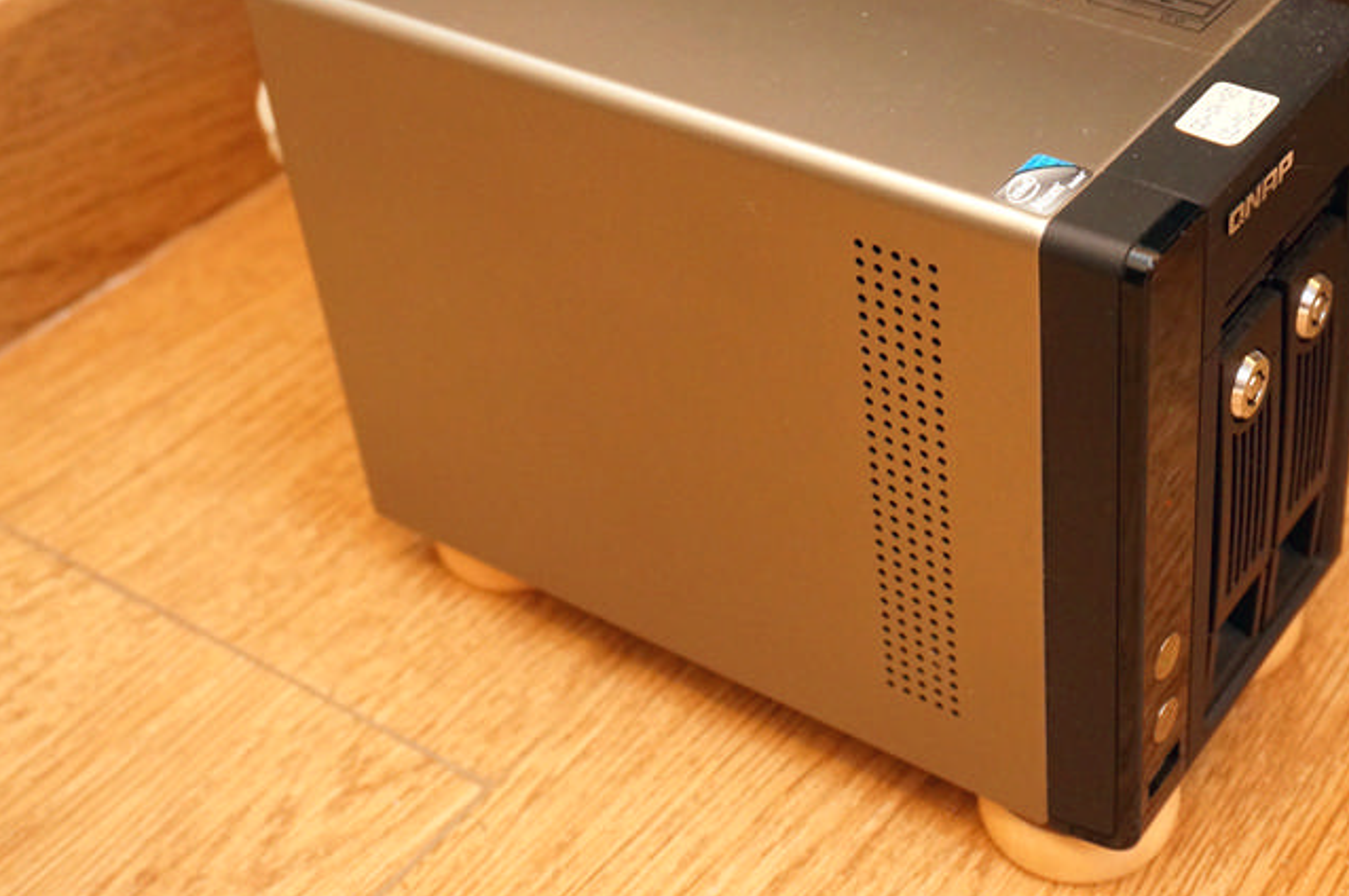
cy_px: 287
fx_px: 2059
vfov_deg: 24.4
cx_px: 911
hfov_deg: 35.9
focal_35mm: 55
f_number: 5
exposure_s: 1/50
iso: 1600
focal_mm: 26
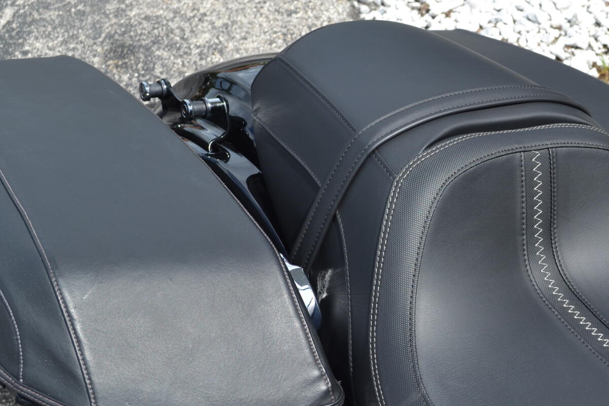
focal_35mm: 70
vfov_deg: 19.4
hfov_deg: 28.4
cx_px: 463
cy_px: 285
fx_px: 1184
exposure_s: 1/200
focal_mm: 28
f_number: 7.1
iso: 100
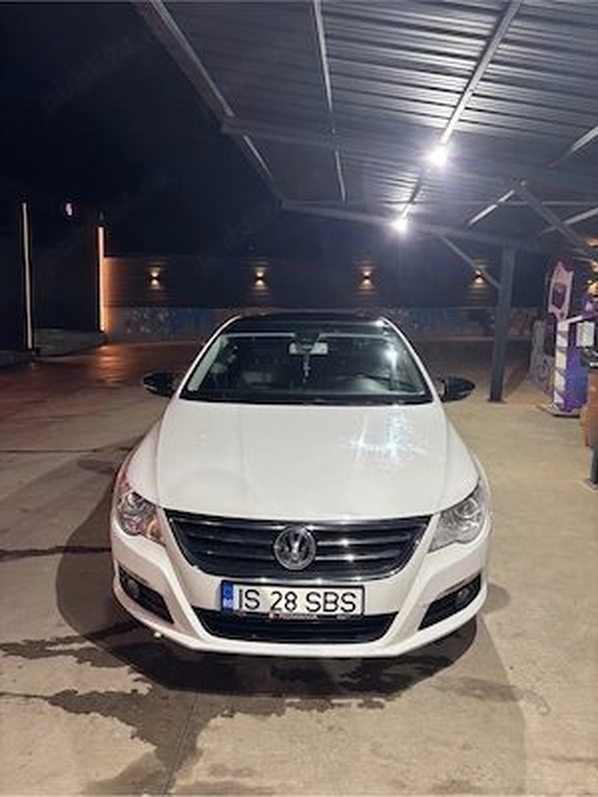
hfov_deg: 53.1
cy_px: 398
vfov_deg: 67.3
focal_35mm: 26
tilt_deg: -8.2
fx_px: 599
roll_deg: -2.4
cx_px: 299
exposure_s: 1/50
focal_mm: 5.96
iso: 160
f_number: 1.6
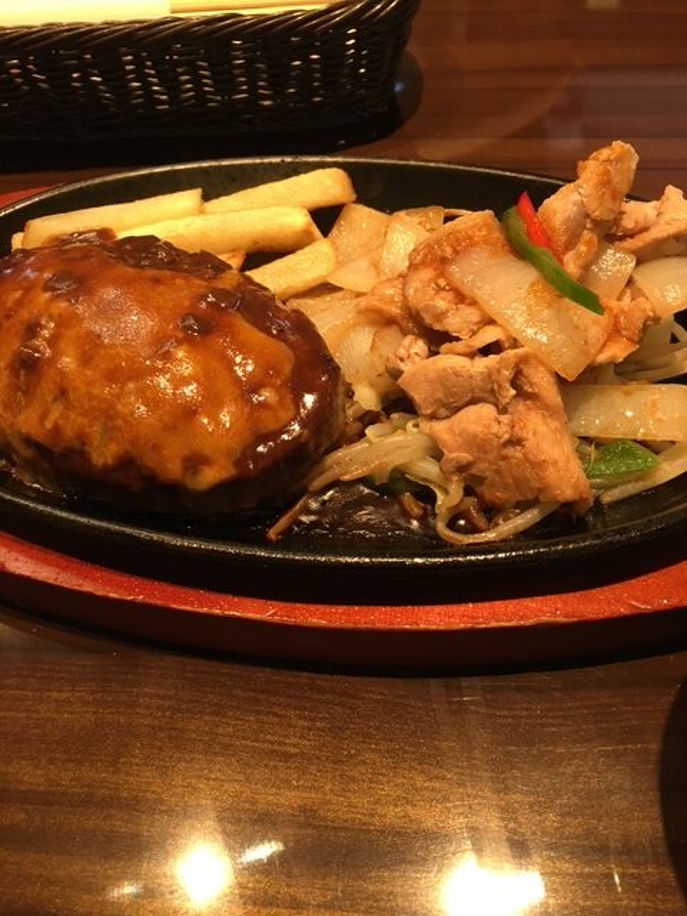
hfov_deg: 48.2
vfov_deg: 61.7
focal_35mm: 29
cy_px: 458
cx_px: 344
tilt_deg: -51.3
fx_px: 767
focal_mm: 4.15
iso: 125
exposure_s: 1/33
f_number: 2.2
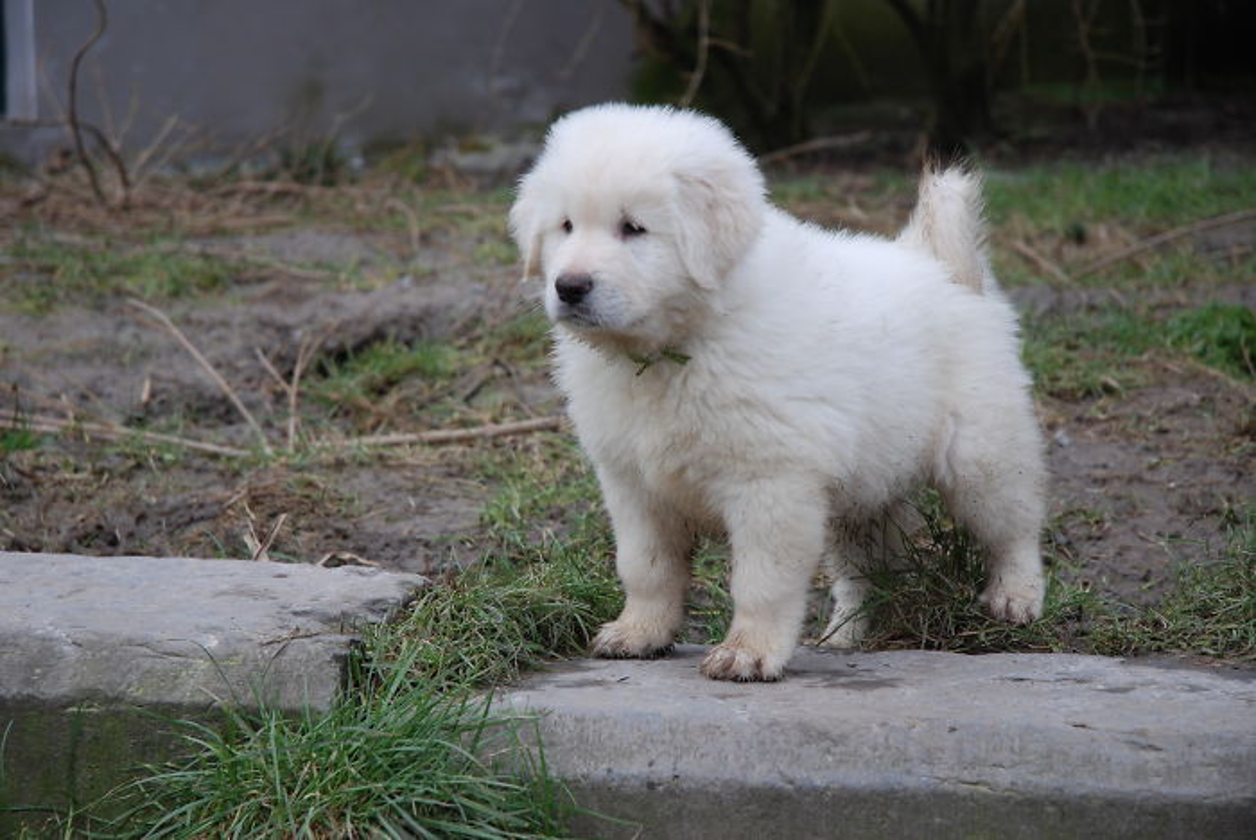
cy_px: 420
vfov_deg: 13.1
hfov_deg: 19.4
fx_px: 3666
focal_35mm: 105
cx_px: 628
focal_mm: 70
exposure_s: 1/320
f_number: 4.5
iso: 200
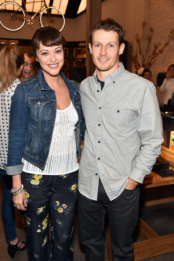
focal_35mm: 35
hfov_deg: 37.8
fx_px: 254
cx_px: 87
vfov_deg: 54.5
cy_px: 130
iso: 1250
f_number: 7.1
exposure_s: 1/100
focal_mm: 35
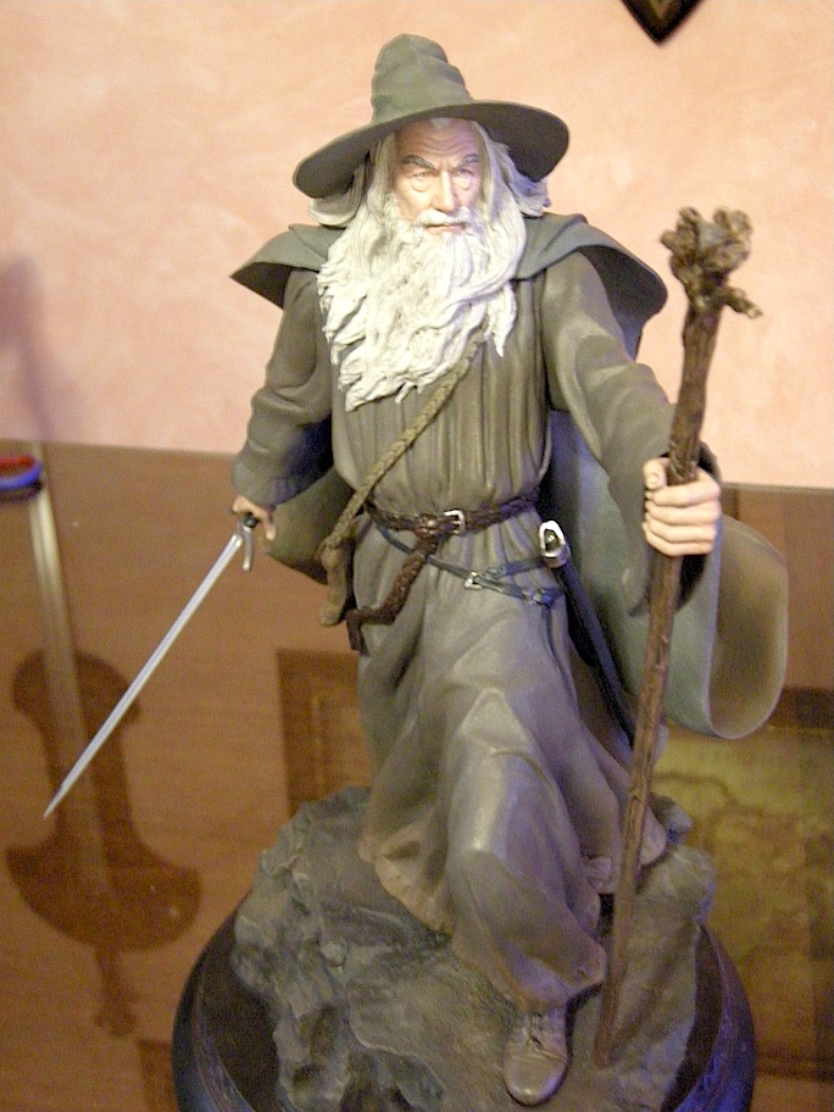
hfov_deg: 30.3
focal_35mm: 48
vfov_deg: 39.7
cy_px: 556
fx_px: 1542
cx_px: 417
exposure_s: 1/4.2
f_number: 3.1
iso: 800
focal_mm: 10.1
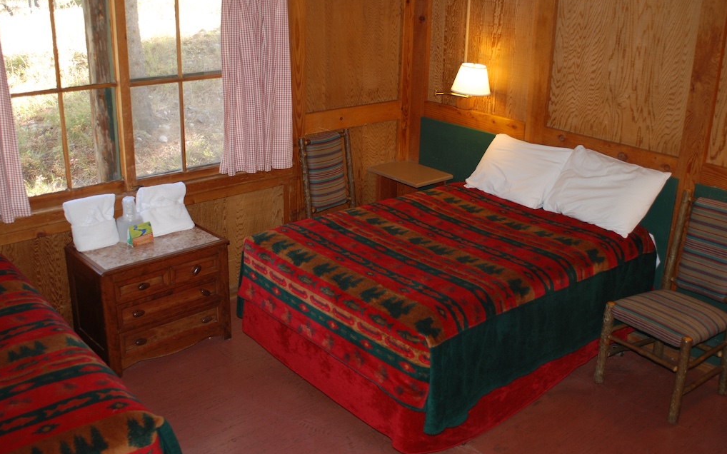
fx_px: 733
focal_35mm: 37
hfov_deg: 52.8
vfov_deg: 34.4
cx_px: 362
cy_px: 213
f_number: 2.8
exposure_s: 1/60
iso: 200
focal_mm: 24
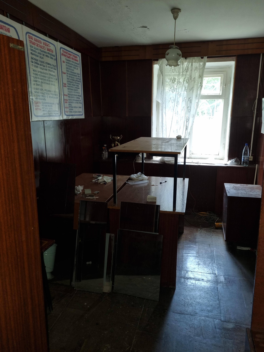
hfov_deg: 53.1
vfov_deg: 67.3
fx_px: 264
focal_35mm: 26
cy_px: 176
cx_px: 132
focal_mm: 5.4
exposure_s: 1/33
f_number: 1.8
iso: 640
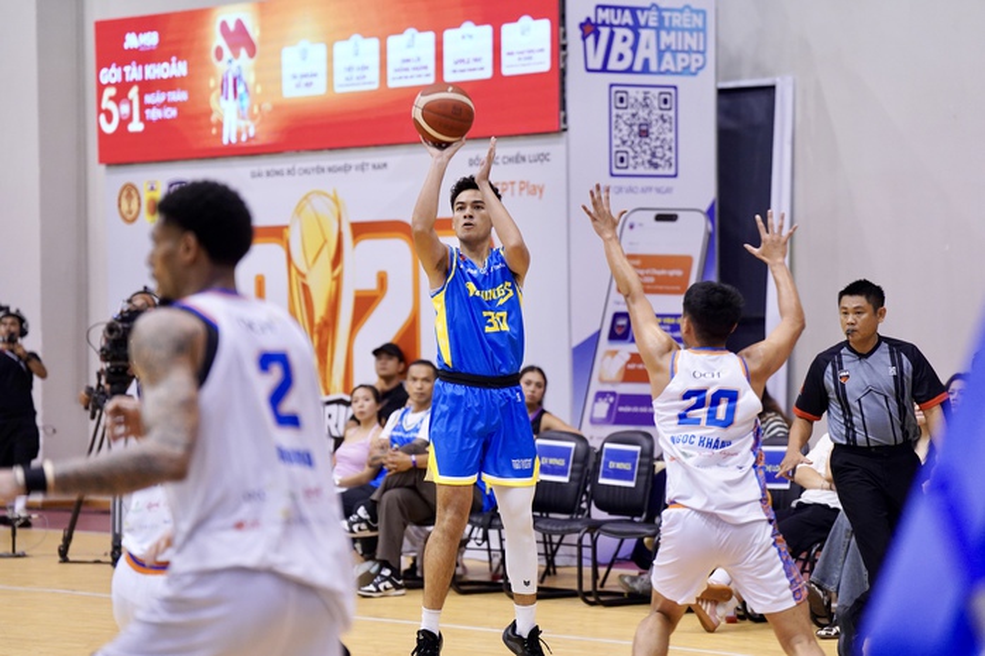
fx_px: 3419
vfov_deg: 11.0
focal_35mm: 125
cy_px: 328
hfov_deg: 16.4
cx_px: 492
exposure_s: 1/640
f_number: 2.8
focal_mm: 125
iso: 3200
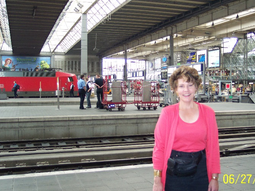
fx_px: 331
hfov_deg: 42.0
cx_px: 146
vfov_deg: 32.2
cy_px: 94
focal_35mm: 45
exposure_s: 1/30
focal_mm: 8
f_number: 2.8
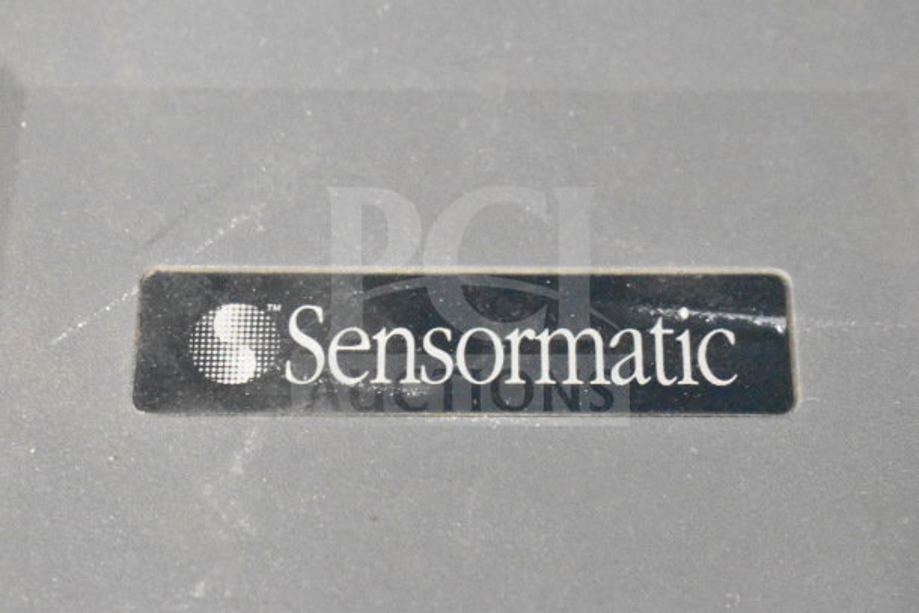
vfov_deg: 16.6
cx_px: 460
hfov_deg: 24.6
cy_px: 306
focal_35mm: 82
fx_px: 2106
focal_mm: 55
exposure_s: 1/30
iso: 25600
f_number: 5.6
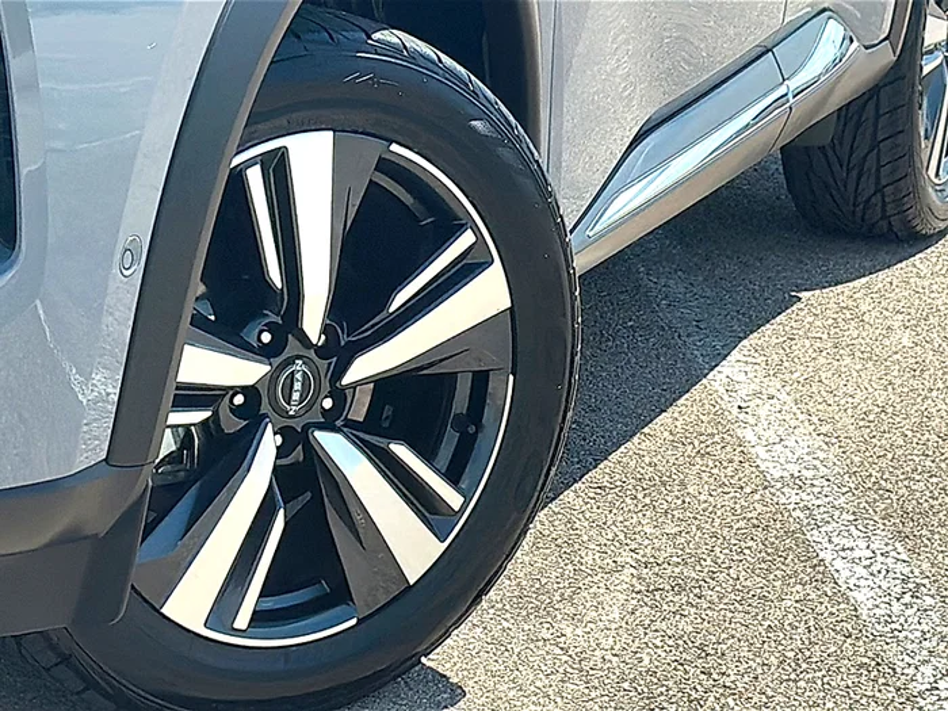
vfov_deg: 14.8
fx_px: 2739
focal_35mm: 100
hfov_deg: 19.6
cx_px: 474
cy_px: 356
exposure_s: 1/5319
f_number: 1.78
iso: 100
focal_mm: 6.86
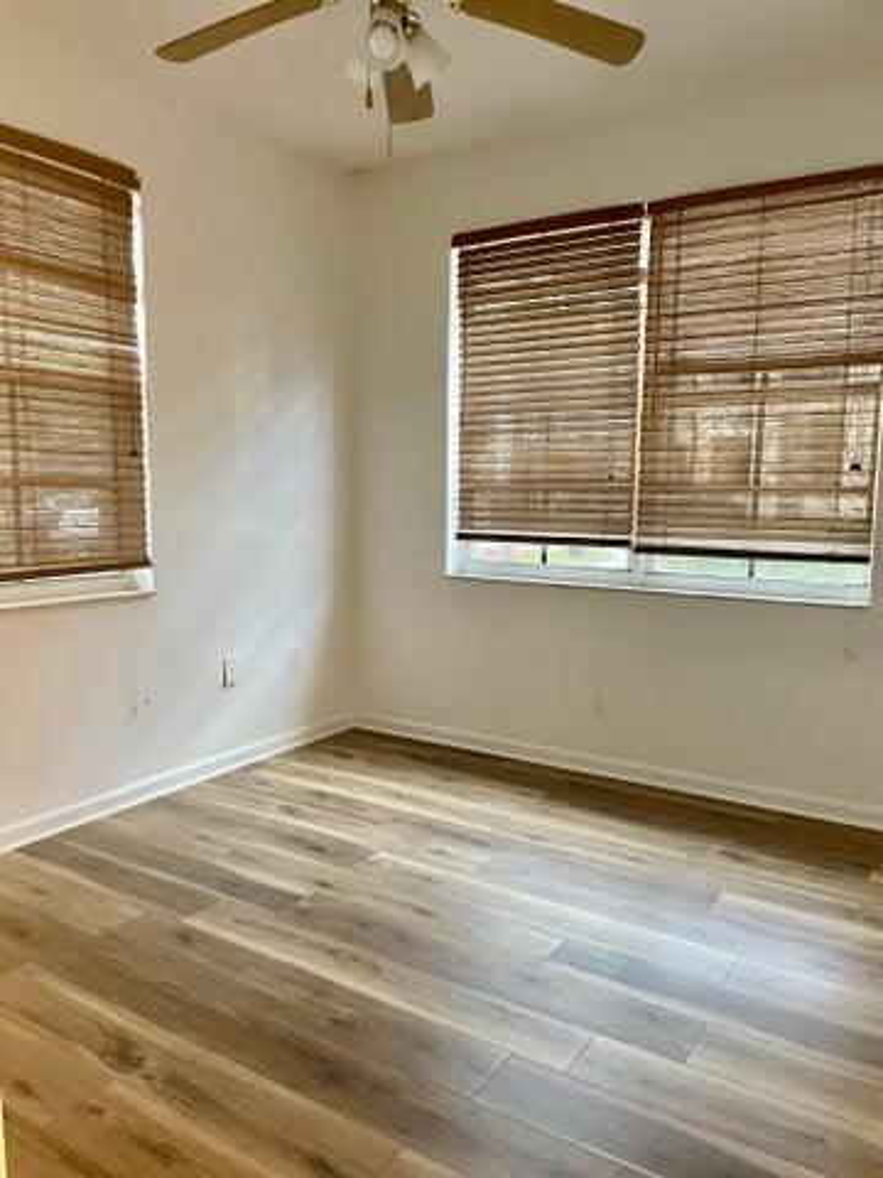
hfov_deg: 53.1
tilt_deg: -5.7
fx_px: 884
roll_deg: -0.1
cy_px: 589
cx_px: 442
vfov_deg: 67.3
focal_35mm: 26
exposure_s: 1/40
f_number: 1.6
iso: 400
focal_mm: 4.2
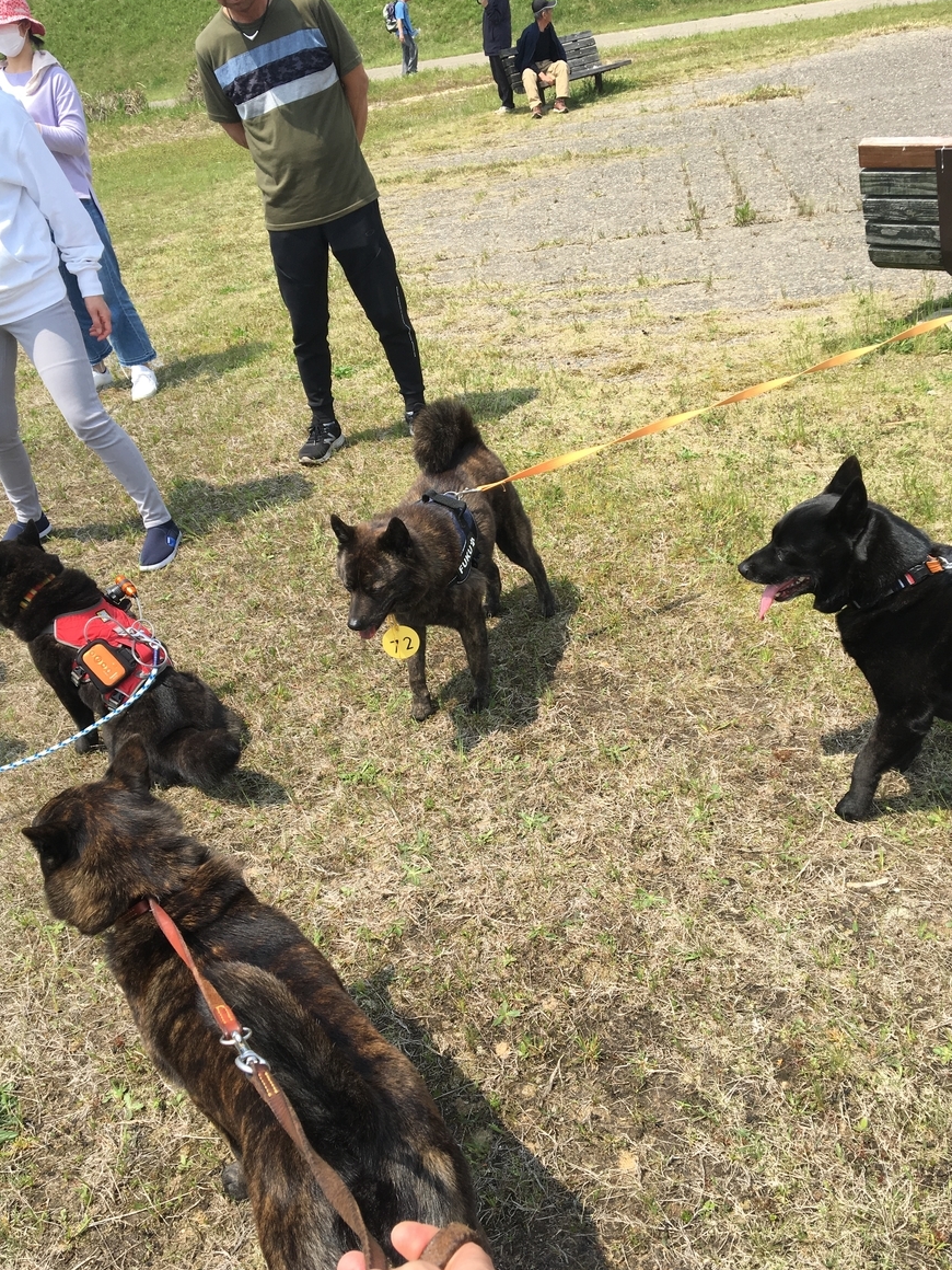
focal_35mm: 30
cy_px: 645
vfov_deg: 60.0
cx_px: 490
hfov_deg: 46.8
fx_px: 1100
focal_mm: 4.15
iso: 25
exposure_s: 1/999
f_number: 2.2
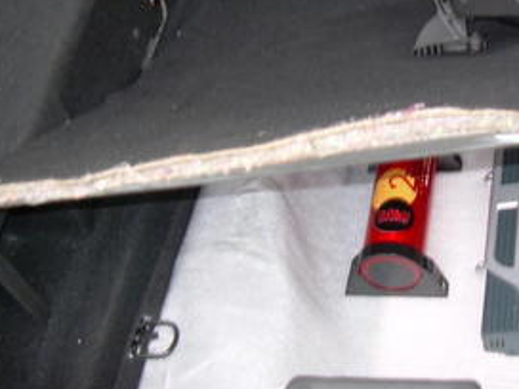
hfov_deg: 28.6
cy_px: 111
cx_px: 384
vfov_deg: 21.8
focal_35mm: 67
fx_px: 1005
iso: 50
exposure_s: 1/30
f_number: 2.8
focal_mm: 6.3
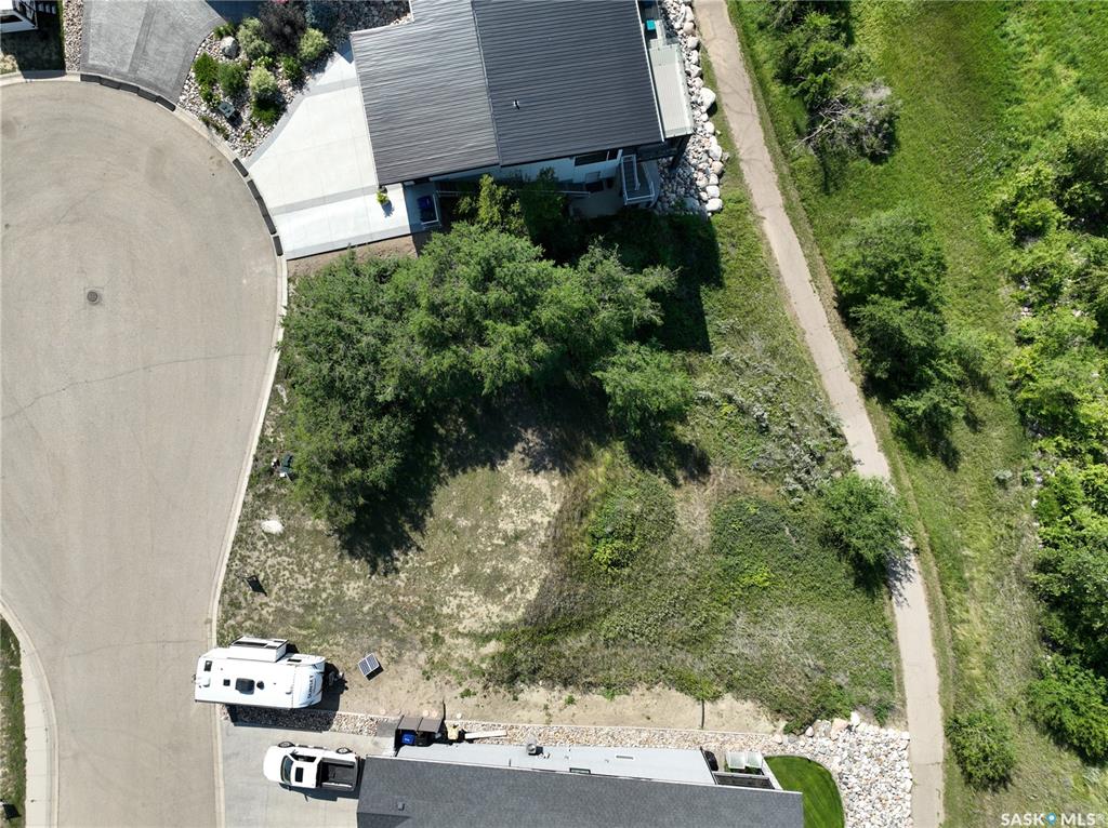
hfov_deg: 71.6
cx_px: 554
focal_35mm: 24
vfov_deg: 56.7
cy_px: 414
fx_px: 767
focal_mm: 12.29
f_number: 2.8
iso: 100
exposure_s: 1/100
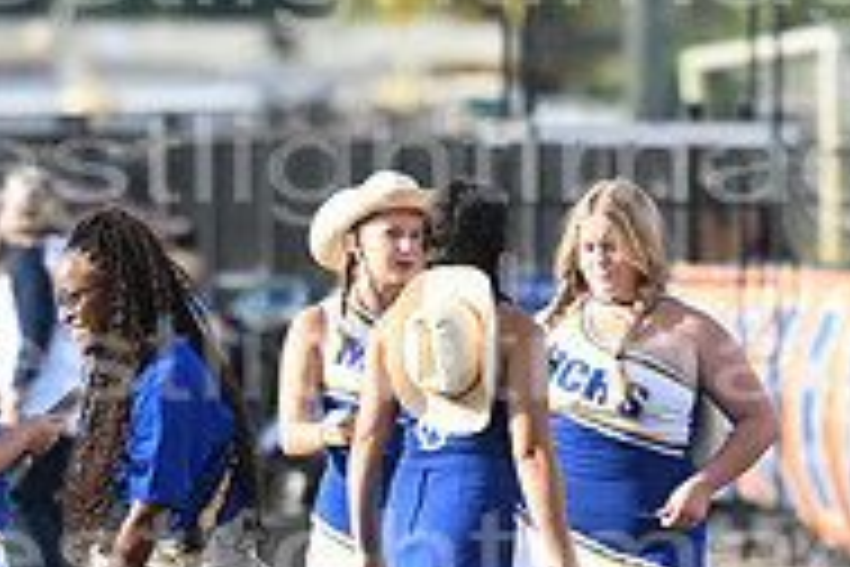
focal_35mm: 920
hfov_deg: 2.2
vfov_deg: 1.5
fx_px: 21721
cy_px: 466
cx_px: 459
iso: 200
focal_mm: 200
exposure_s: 1/1000
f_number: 4
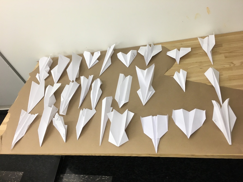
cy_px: 91
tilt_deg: -44.7
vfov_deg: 48.2
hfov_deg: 61.7
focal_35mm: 29
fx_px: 204
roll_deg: +21.6
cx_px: 122
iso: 40
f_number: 2.2
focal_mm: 4.15
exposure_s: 1/30
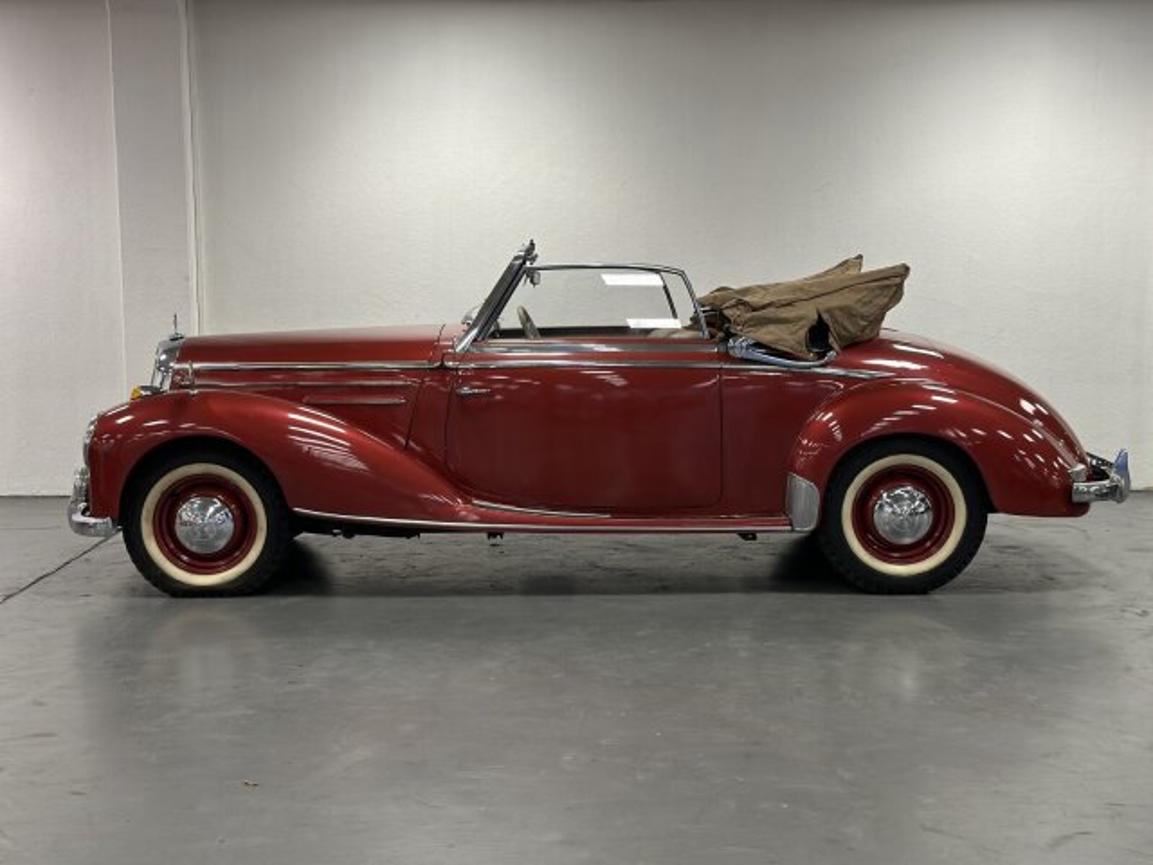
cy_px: 432
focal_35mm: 48
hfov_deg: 39.7
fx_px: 1599
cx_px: 576
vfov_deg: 30.3
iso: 100
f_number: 1.78
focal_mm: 6.86
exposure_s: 1/50
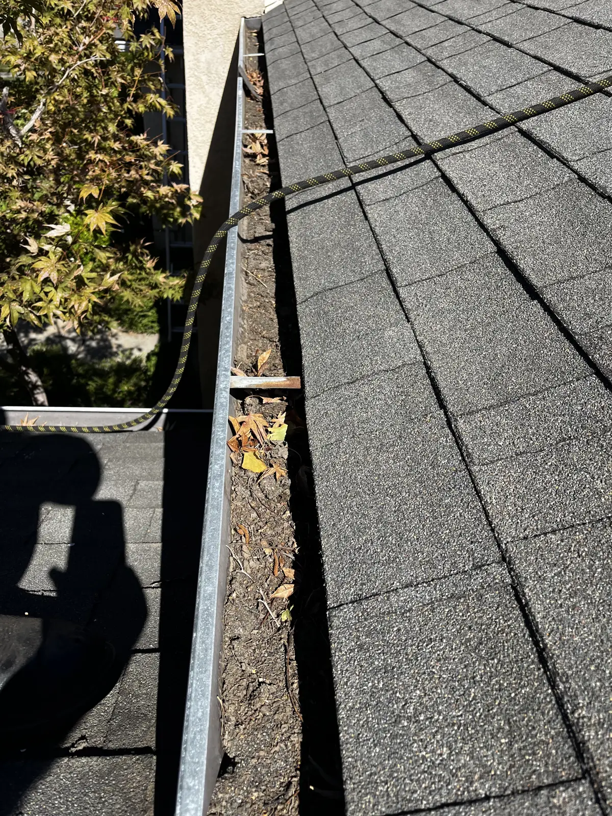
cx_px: 306
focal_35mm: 26
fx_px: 613
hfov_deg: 53.1
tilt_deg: -39.1
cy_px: 408
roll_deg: -2.4
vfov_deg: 67.3
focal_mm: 5.1
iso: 50
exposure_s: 1/2101
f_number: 1.6
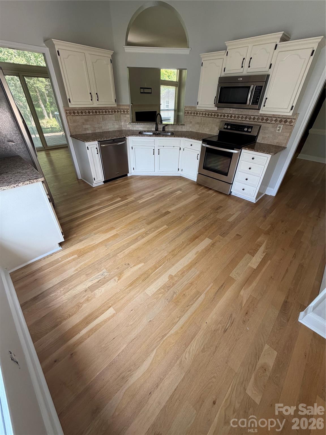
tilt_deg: -35.0
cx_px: 163
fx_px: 176
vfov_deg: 102.1
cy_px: 218
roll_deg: -2.0
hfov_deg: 85.7
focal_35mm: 14
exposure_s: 1/121
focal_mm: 2.22
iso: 200
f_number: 2.2
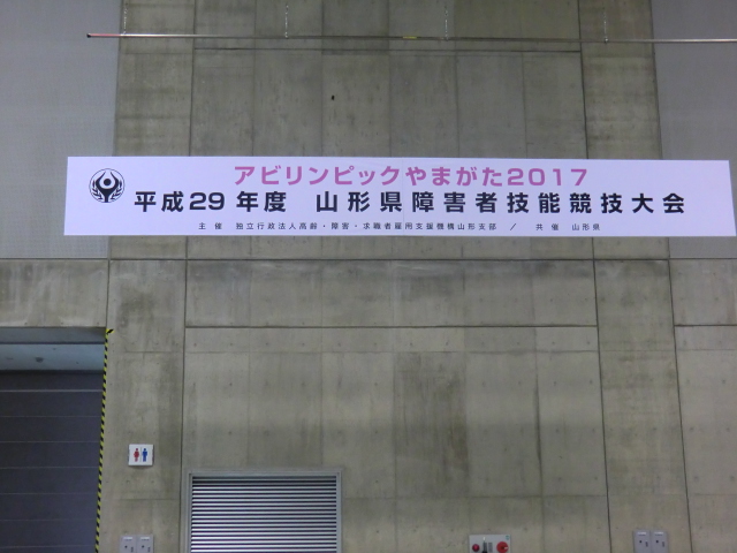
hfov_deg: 40.4
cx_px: 368
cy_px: 276
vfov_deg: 30.9
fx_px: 1001
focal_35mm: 47
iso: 500
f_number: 4
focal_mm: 8.4
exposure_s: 1/60
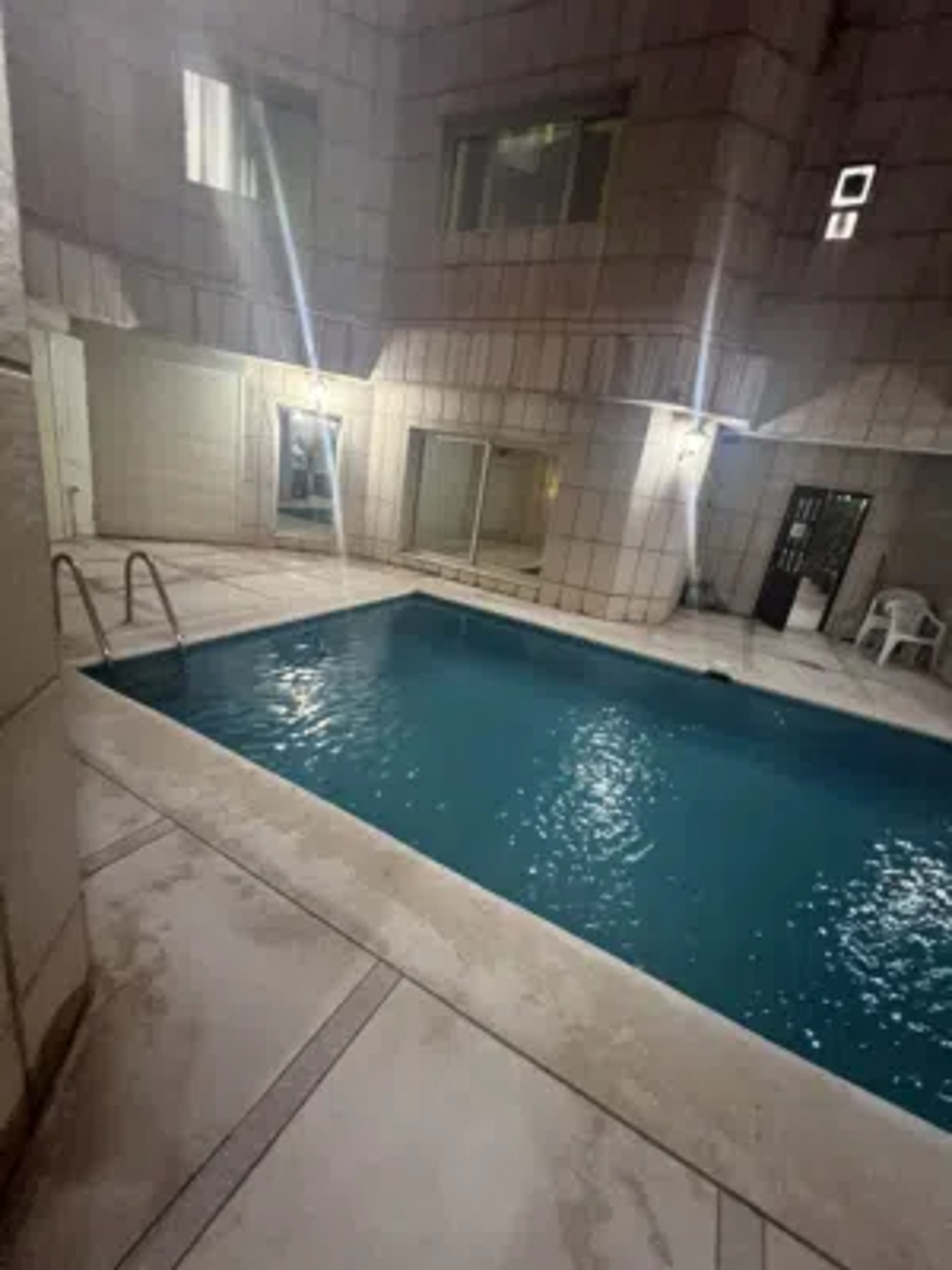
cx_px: 476
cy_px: 635
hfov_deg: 89.9
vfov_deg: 106.2
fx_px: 477
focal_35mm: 13
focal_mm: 1.57
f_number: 1.8
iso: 1000
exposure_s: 1/60
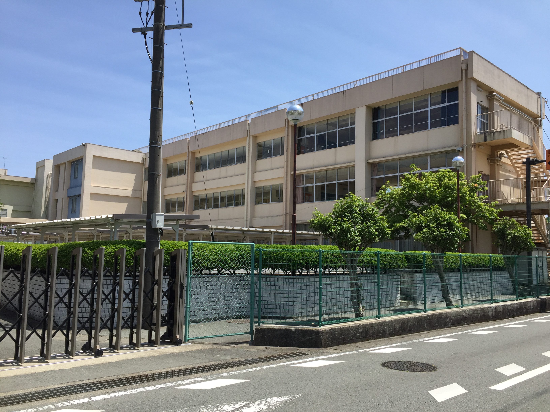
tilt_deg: +2.9
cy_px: 206
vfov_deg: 48.2
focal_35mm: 29
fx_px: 461
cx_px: 275
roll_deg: -2.4
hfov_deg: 61.7
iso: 32
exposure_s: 1/1721
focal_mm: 4.15
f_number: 2.2
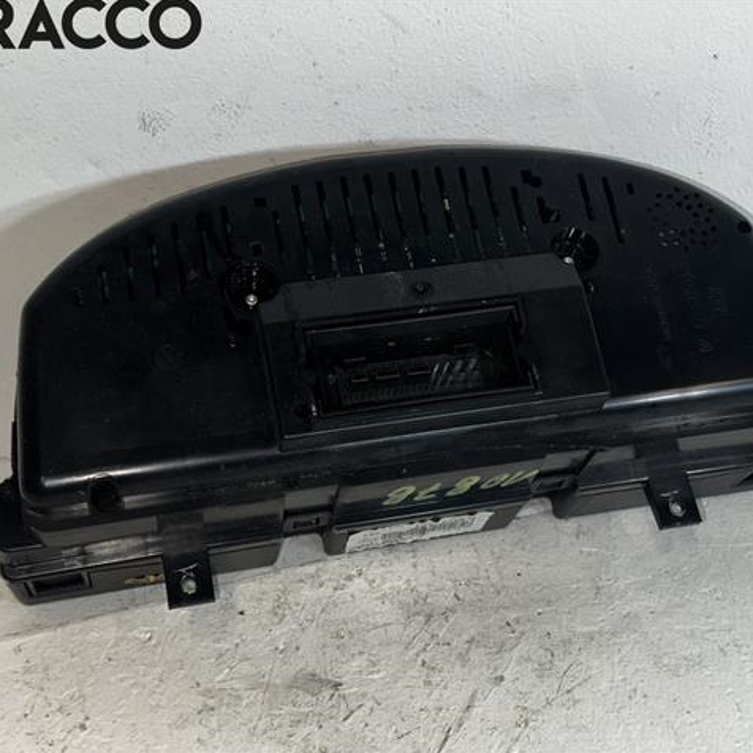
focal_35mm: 57
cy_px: 375
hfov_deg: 30.0
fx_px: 1403
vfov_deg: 30.0
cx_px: 403
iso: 40
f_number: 1.78
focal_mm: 6.86
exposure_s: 1/235
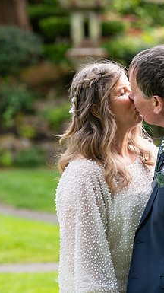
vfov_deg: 12.2
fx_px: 1371
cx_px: 167
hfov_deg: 6.8
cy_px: 146
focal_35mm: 177
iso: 200
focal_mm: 112
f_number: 3.5
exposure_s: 1/320
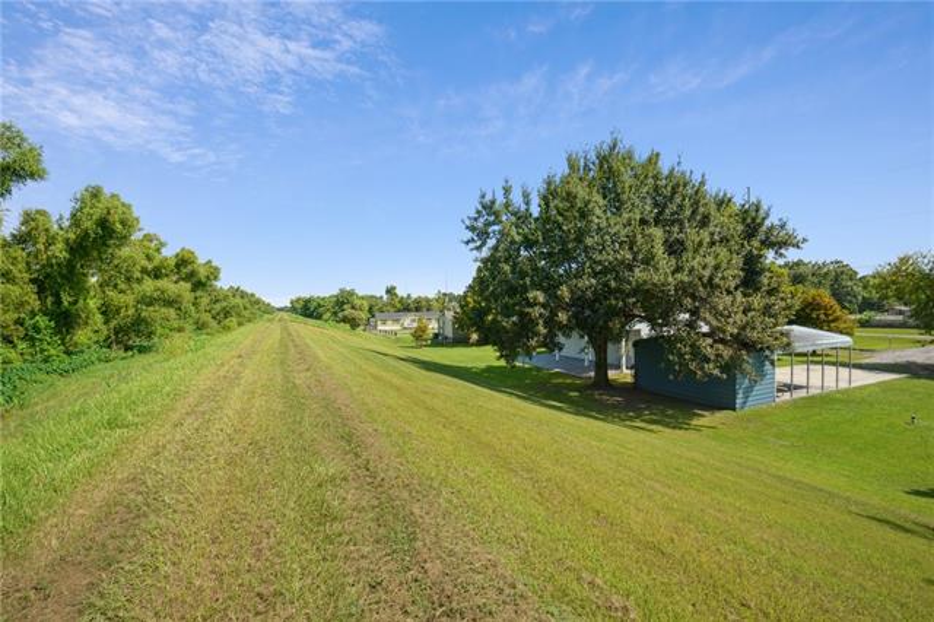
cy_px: 311
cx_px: 467
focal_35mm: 14
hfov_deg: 104.3
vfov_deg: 81.1
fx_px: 363
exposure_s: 1/320
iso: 400
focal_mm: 14
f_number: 13
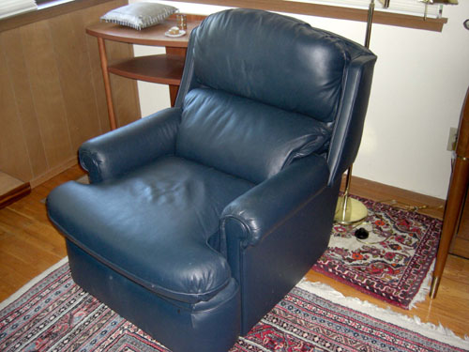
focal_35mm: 38
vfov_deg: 37.7
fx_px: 515
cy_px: 176
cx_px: 234
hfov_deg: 49.0
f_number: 2.8
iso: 200
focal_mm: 7.9
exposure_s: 1/60
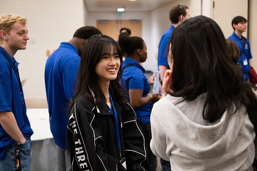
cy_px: 86
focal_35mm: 57
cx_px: 128
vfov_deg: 23.8
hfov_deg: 35.0
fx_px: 407
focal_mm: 57
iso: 5000
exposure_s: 1/320
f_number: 4
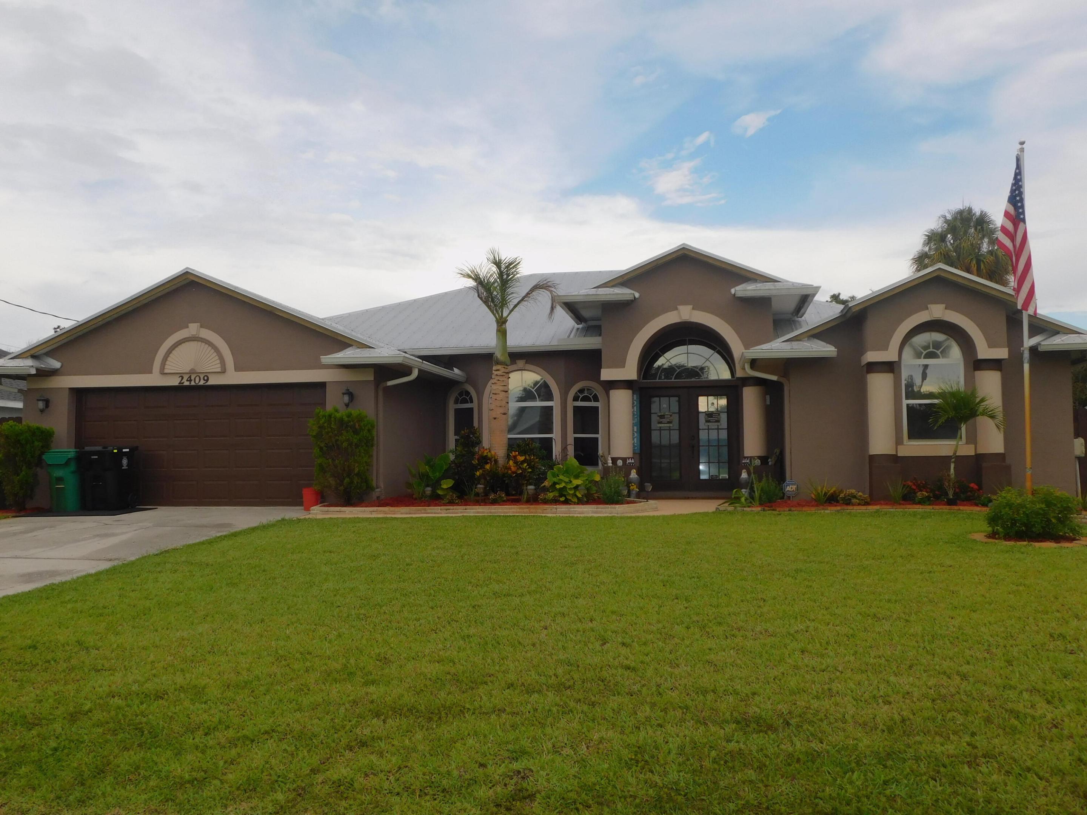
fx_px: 942
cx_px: 544
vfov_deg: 46.8
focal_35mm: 30
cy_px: 408
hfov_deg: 60.0
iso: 125
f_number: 3.2
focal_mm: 5.3
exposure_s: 1/800
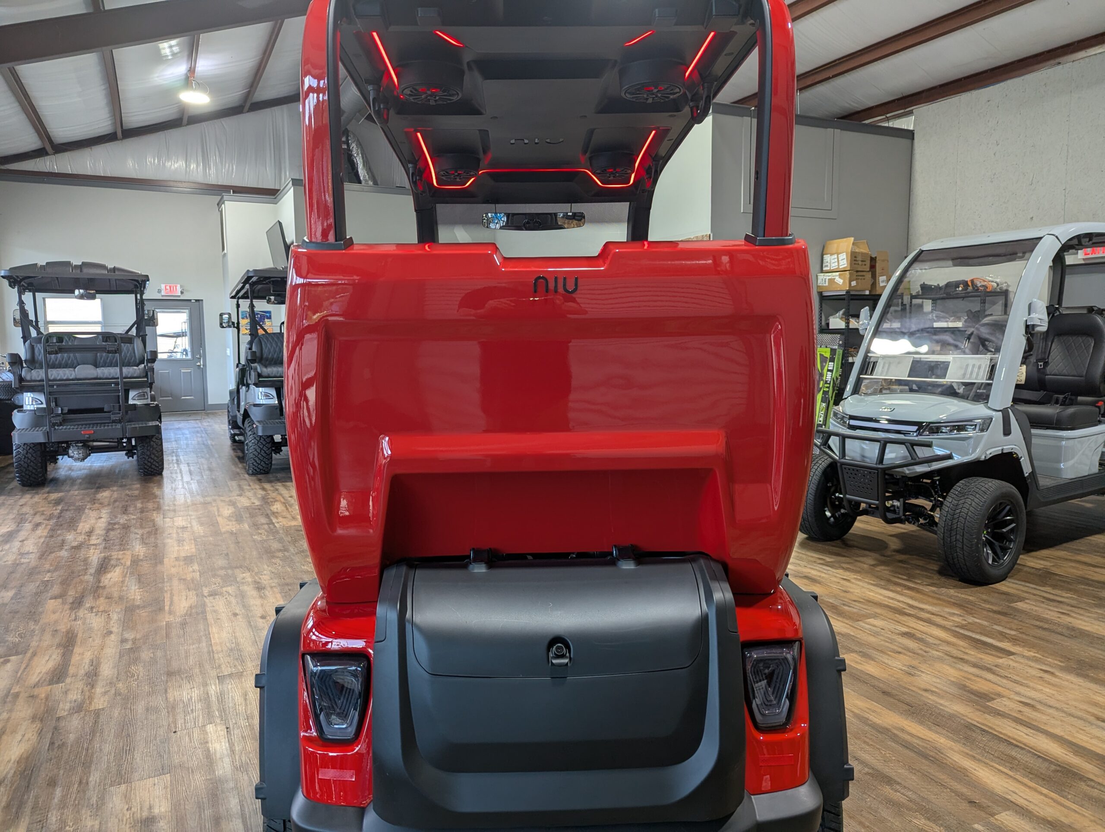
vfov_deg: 56.9
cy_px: 416
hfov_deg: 71.5
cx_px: 552
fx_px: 767
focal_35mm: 24
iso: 77
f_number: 1.85
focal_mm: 6.81
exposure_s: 1/66.4
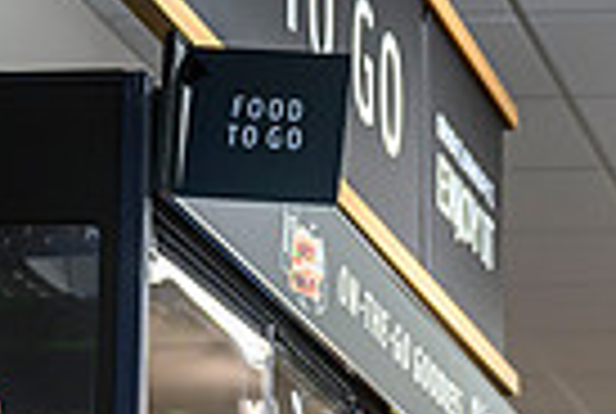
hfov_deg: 10.8
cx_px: 1245
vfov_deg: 7.8
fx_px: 2967
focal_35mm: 173
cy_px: 592
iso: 640
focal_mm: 41
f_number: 3.2
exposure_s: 1/125
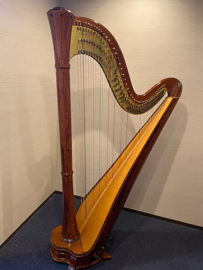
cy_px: 135
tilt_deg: -14.5
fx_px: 203
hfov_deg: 53.1
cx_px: 102
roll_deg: -4.6
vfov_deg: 67.3
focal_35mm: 26
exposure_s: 1/50
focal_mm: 4.25
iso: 400
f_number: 1.8
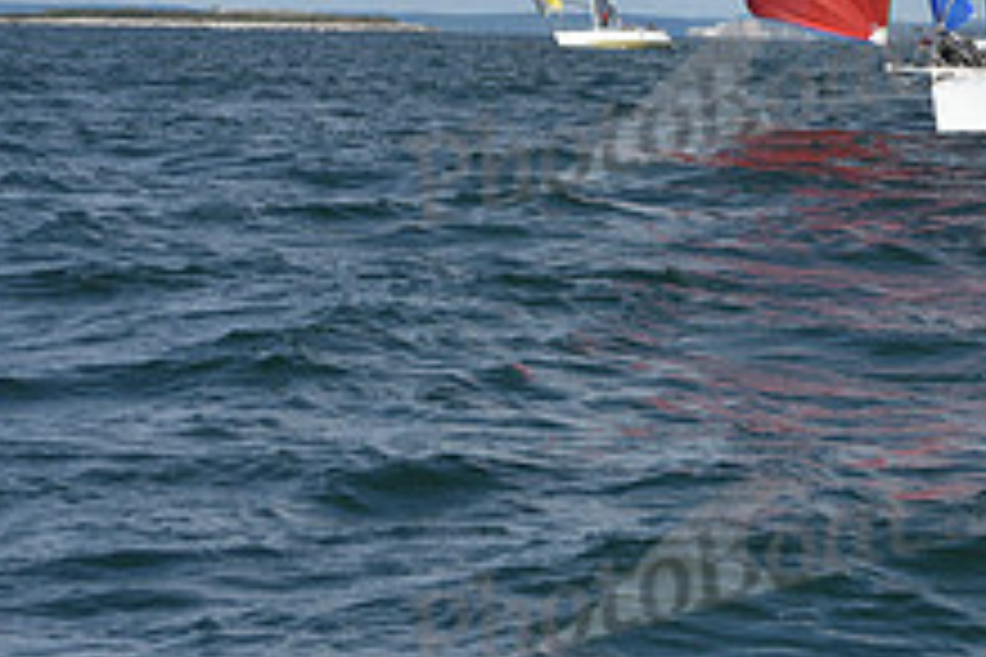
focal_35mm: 185
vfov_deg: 7.3
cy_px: -187
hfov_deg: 10.9
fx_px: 5067
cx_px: 1279
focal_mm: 70
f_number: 9
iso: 250
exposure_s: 1/1250
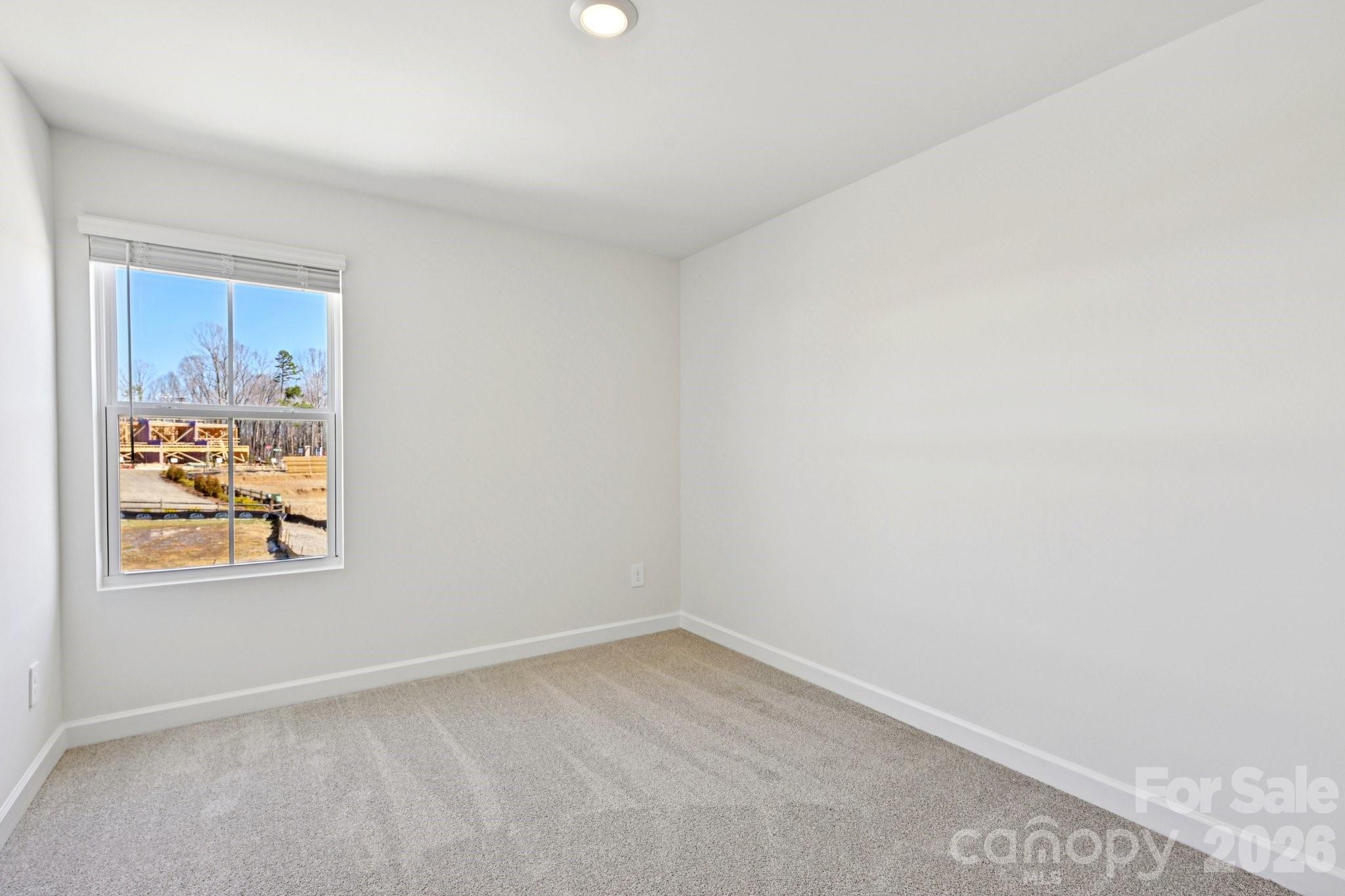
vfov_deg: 72.0
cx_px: 672
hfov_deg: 95.0
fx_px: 616
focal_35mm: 16
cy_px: 448
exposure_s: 1/15
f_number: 8
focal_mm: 16.5
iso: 125
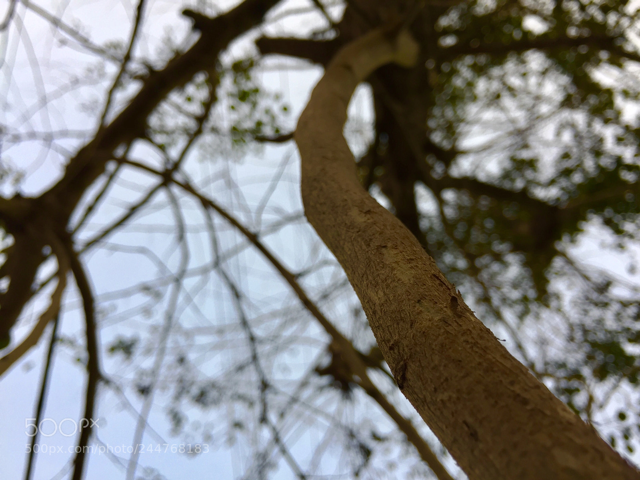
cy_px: 240
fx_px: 536
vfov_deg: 48.2
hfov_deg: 61.7
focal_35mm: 29
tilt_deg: +81.9
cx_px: 320
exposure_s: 1/100
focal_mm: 4.15
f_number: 2.2
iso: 40
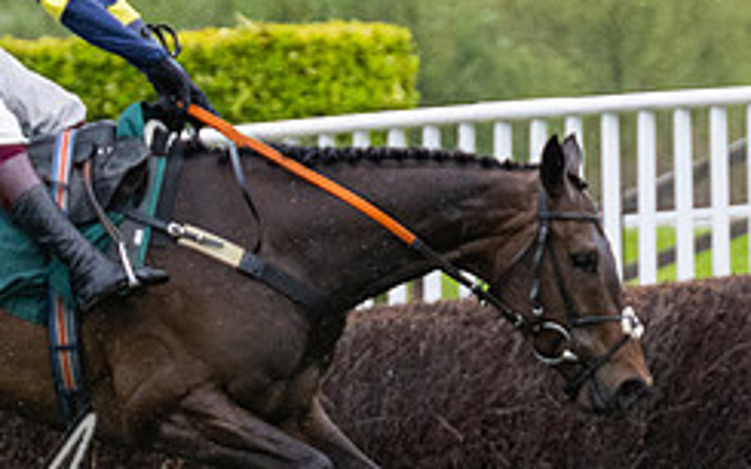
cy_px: 434
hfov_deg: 3.6
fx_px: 11950
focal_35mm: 584
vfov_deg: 2.2
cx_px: 158
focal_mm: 120
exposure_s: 1/1250
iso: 1000
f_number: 4
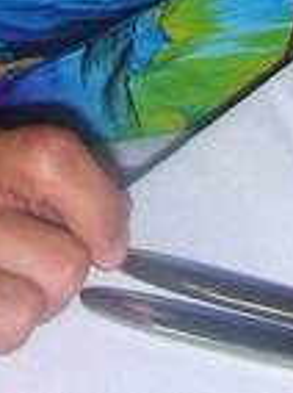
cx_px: 417
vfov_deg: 11.1
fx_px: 1822
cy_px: -393
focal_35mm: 161
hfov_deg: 9.0
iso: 50
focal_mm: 6.3
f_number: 3.5
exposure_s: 1/60.1
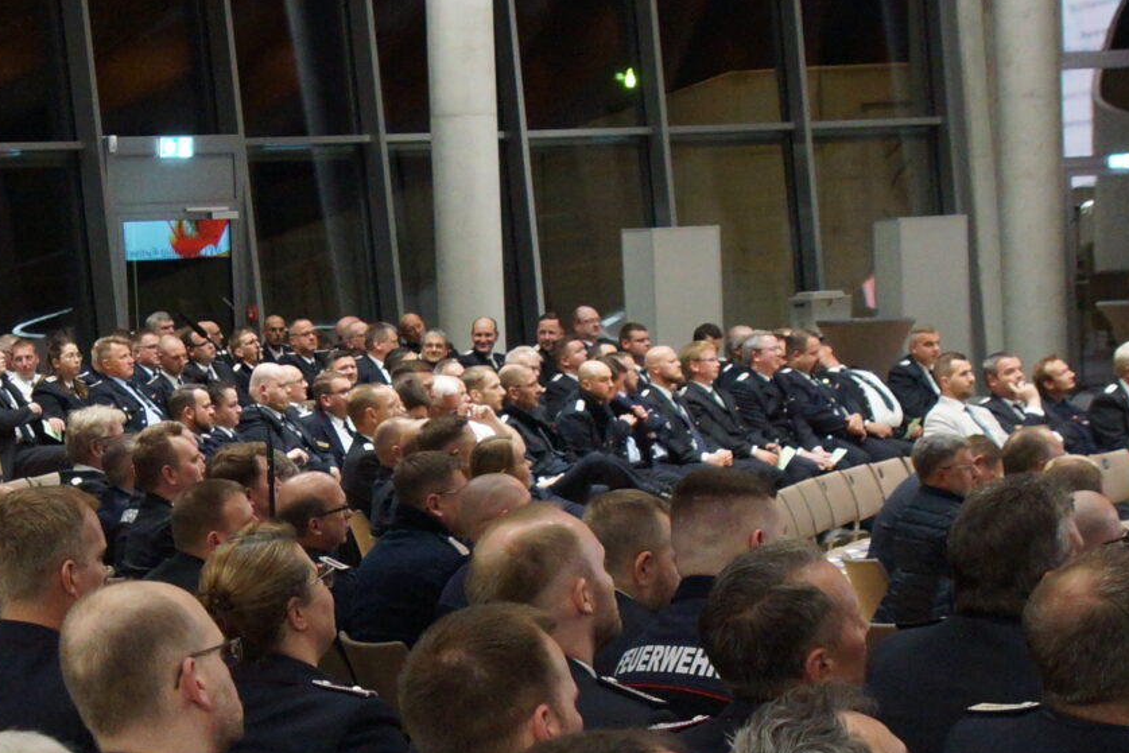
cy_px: 452
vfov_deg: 12.5
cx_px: 260
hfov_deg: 18.4
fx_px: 3450
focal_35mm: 110
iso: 1250
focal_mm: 24
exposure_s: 1/60
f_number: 4
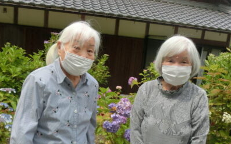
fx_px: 252
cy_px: 100
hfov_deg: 49.3
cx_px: 113
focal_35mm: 40
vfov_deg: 31.6
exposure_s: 1/500
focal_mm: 4.5
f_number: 3.5
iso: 80
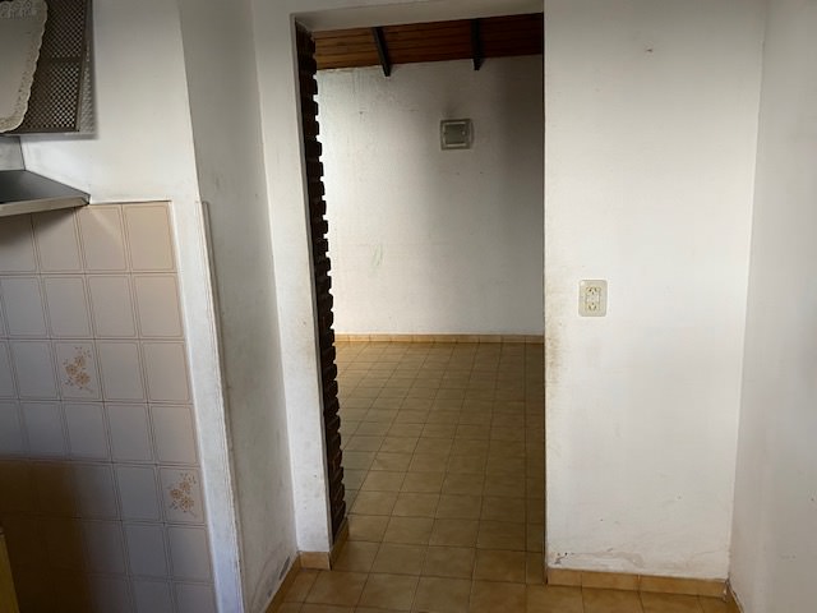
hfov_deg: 67.3
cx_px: 408
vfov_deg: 53.1
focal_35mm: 26
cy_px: 306
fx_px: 614
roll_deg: +2.1
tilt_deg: -12.1
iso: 125
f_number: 1.8
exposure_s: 1/60
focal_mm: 4.25
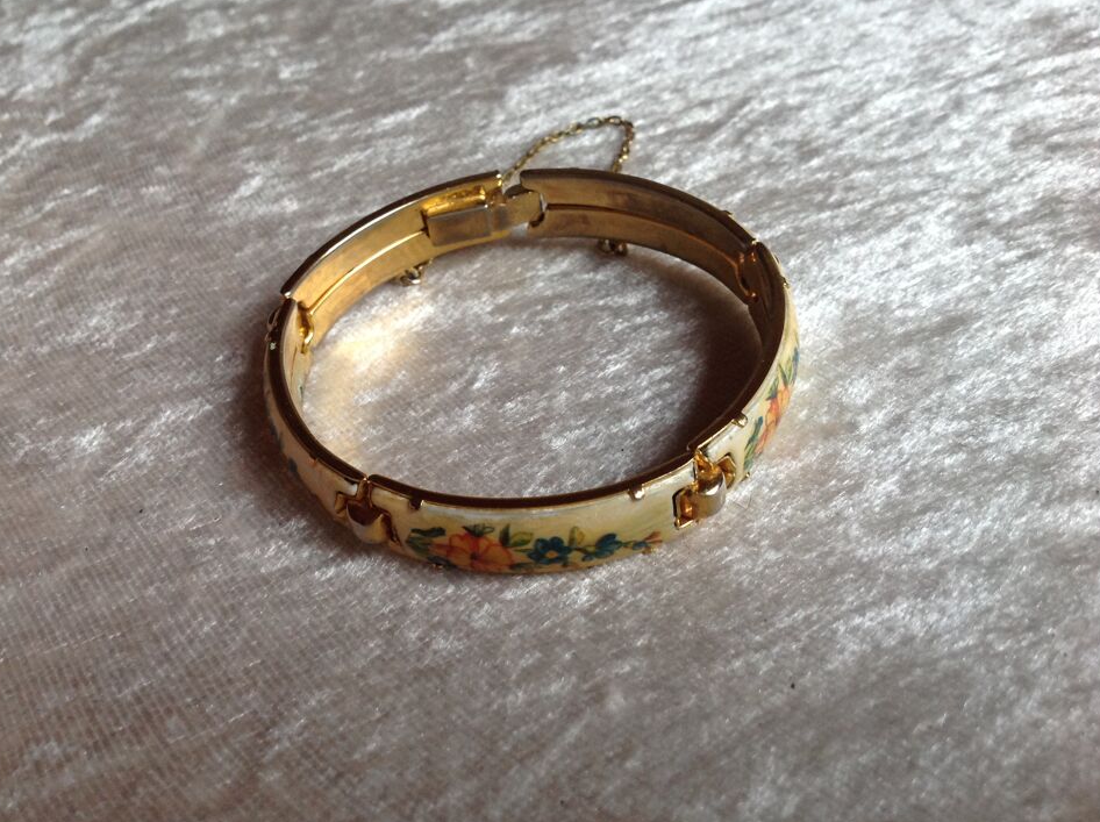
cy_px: 404
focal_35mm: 37
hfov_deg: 50.2
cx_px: 526
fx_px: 1174
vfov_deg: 38.6
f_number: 2.4
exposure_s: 1/15
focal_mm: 4.28
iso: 125
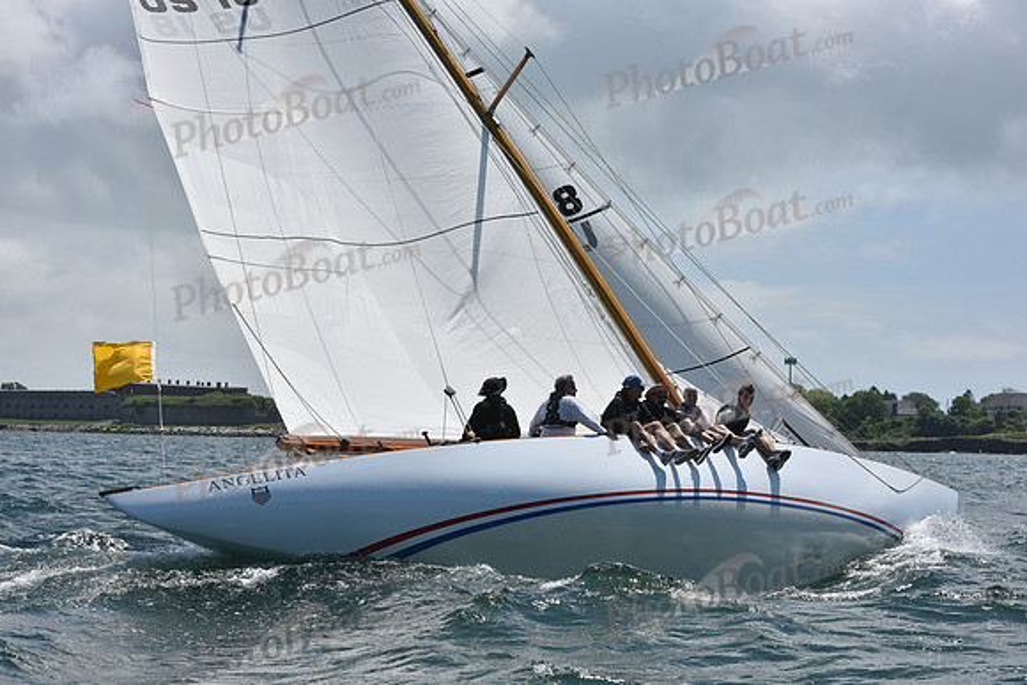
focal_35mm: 70
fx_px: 1997
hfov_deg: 28.8
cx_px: 514
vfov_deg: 19.5
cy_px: 342
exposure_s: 1/1250
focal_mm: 70
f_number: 9
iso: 250
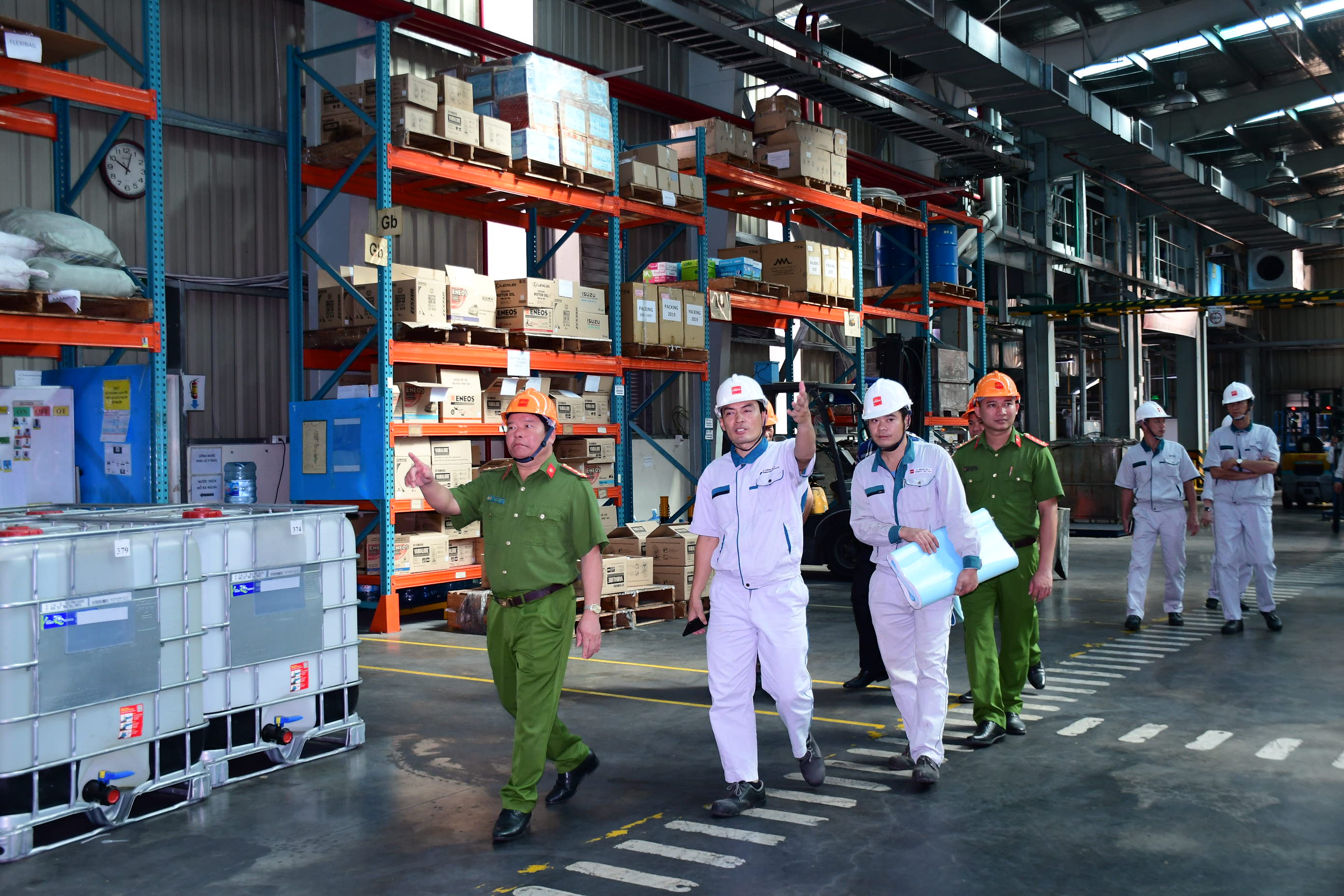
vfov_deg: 36.9
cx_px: 672
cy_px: 448
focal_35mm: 36
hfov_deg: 53.1
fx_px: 1344
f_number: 4
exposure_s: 1/200
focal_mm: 24
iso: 800
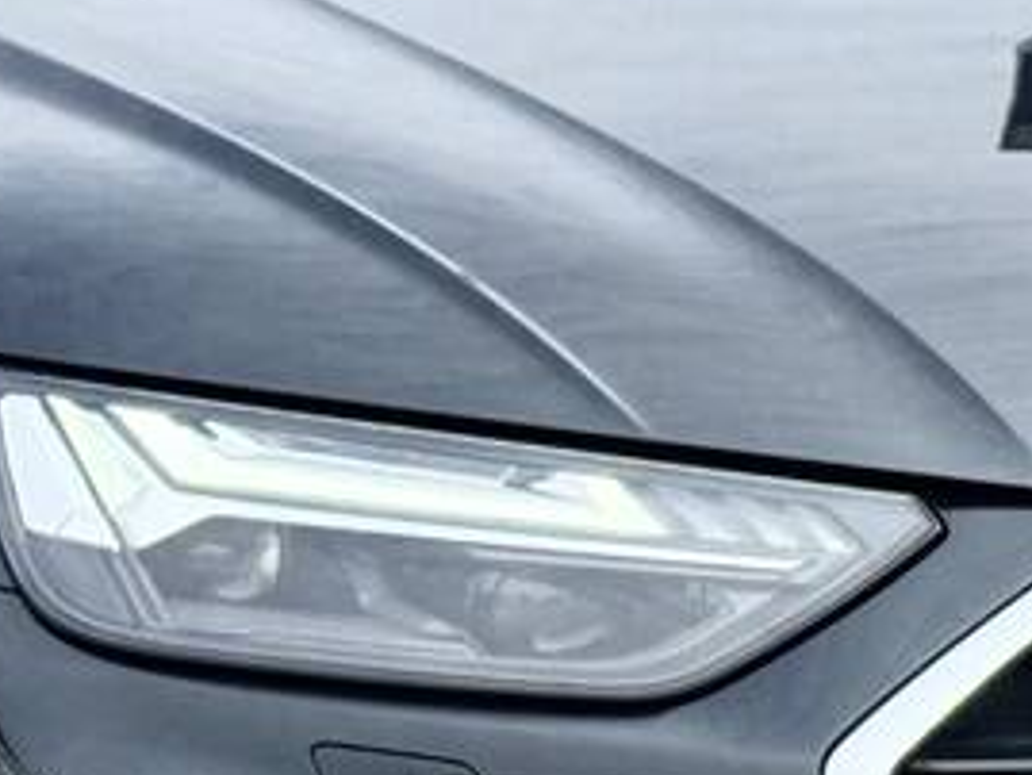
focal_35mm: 214
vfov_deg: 6.9
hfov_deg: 9.2
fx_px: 6383
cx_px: 771
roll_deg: +0.6
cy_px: 499
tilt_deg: -12.3
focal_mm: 6.76
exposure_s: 1/1923
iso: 64
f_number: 1.78
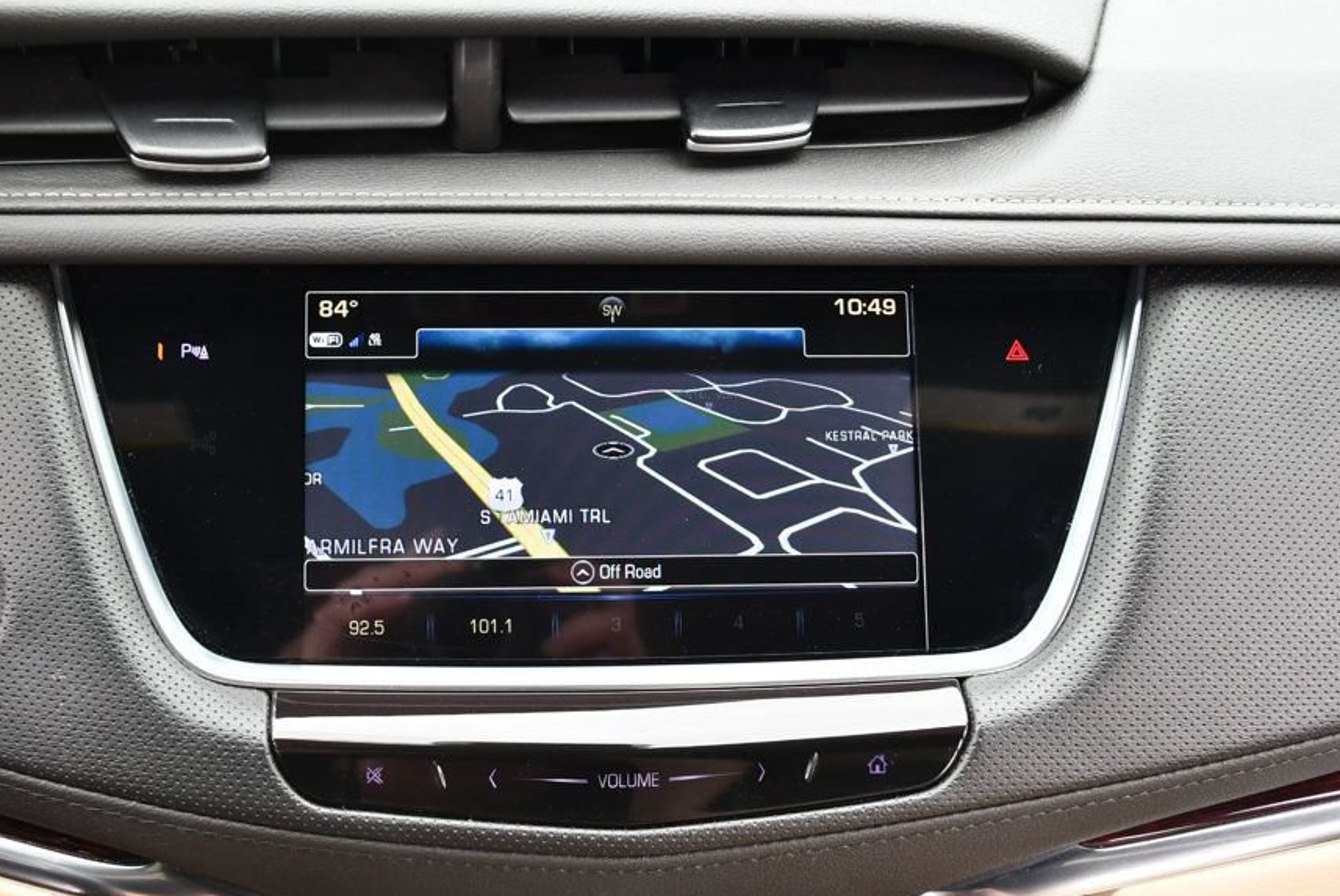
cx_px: 564
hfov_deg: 45.2
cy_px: 439
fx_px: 1602
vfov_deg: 31.2
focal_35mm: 43
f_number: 3.5
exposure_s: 1/250
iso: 400
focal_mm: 18
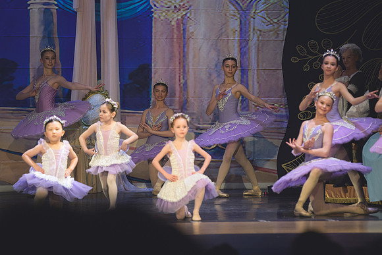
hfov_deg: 7.3
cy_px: 76
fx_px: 2978
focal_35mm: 281
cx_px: 268
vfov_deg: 4.9
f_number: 2.8
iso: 2000
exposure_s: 1/320
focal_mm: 200
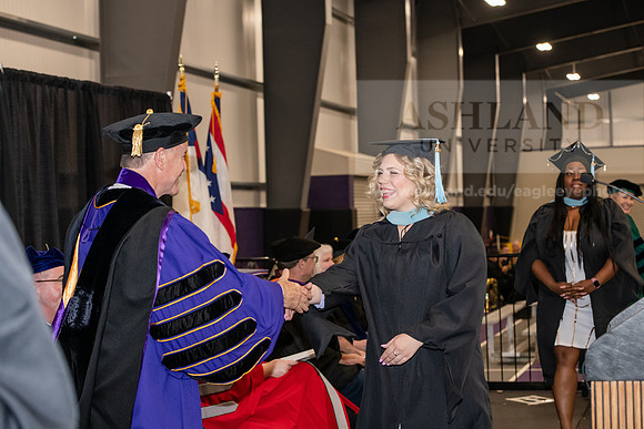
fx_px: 1252
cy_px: 214
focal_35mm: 70
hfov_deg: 28.8
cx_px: 322
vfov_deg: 19.5
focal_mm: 70
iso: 2500
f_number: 5.6
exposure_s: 1/200
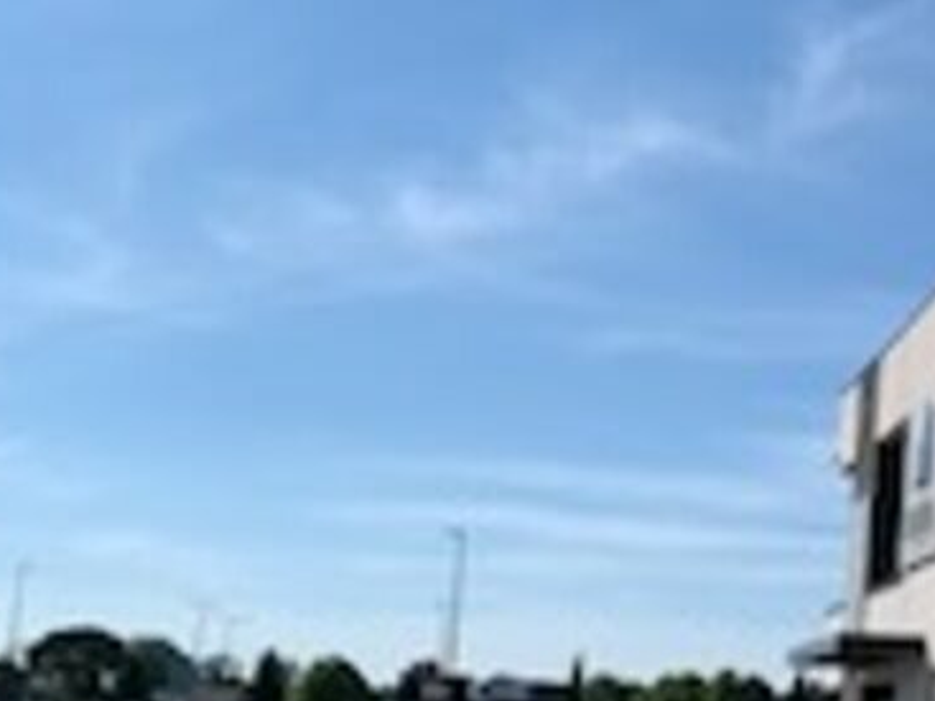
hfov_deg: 26.6
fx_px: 1836
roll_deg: -4.1
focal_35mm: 68
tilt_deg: +7.0
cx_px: 986
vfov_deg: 21.4
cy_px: 548
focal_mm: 4.25
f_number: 1.8
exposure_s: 1/4673
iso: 25
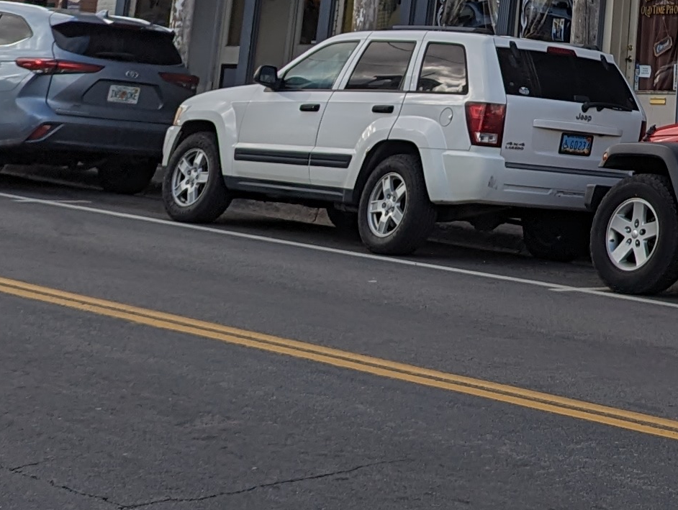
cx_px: 1131
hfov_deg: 16.5
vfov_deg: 12.8
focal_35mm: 104
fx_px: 2040
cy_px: -430
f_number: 1.85
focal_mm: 6.81
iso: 29
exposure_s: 1/1058
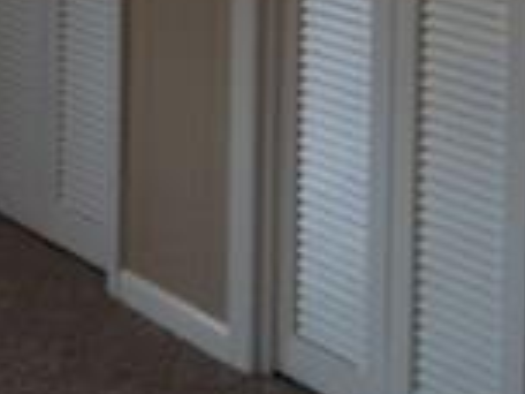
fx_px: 1850
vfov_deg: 11.4
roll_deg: -0.9
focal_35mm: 122
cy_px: -273
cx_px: -173
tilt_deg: -3.5
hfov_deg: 15.3
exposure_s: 1/30
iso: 64
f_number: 2.2
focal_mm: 4.15
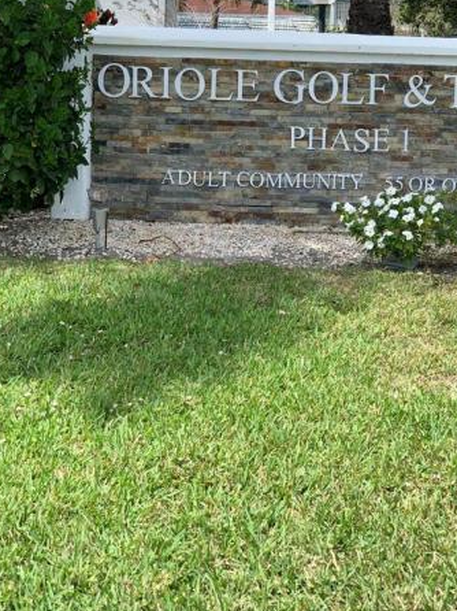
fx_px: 1480
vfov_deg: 23.0
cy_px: 125
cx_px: 312
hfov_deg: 17.5
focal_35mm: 84
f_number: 2.4
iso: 16
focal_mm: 6
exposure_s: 1/888
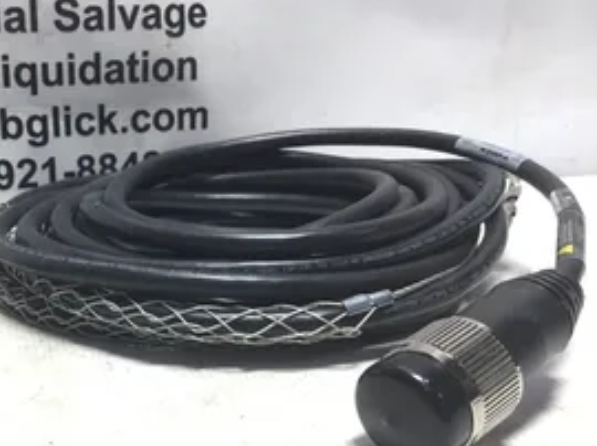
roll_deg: -0.2
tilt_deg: -20.9
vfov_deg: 31.3
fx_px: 793
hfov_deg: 40.3
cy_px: 294
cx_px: 159
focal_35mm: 46
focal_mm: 3.3
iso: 40
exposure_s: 1/120
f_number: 2.4
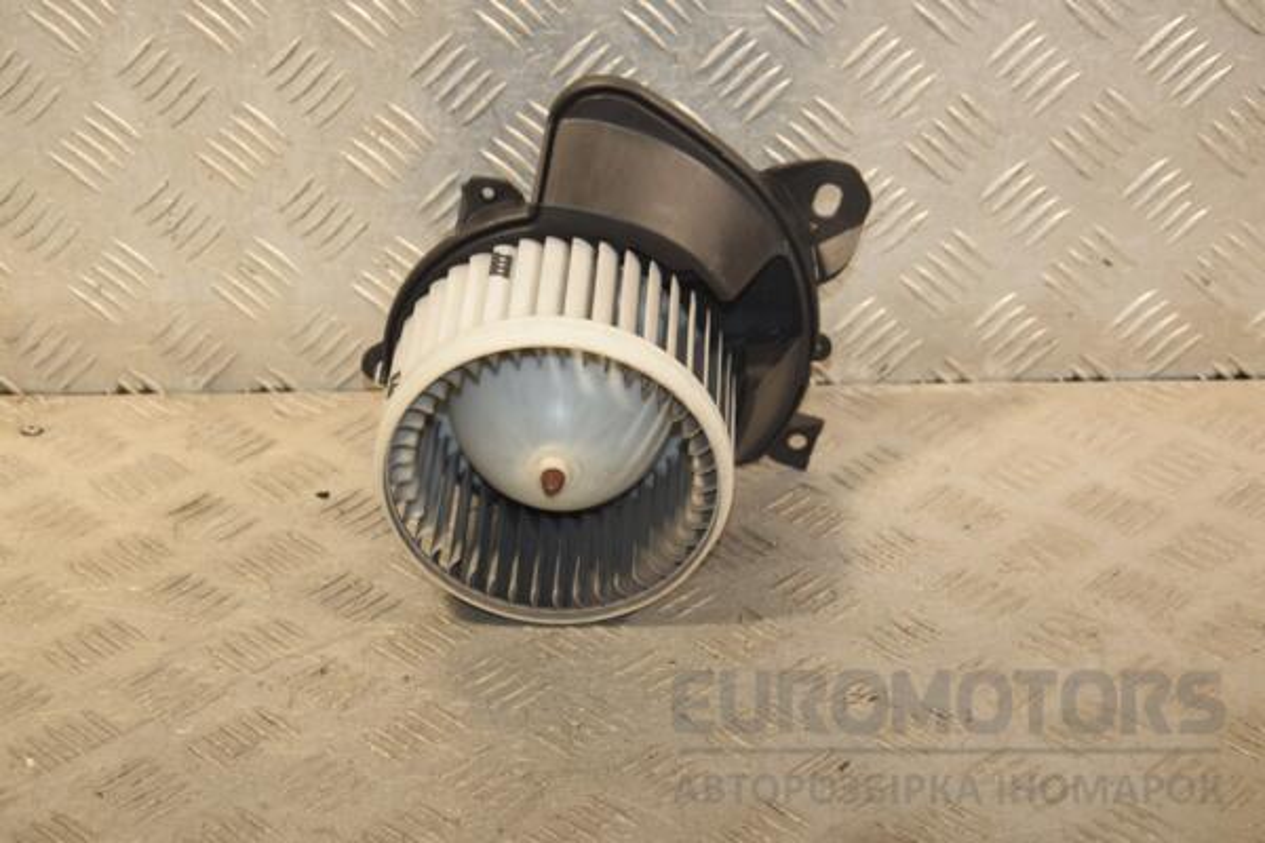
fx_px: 2741
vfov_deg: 17.5
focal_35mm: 78
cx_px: 632
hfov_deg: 26.0
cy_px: 422
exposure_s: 1/200
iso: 800
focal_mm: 52
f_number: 6.3
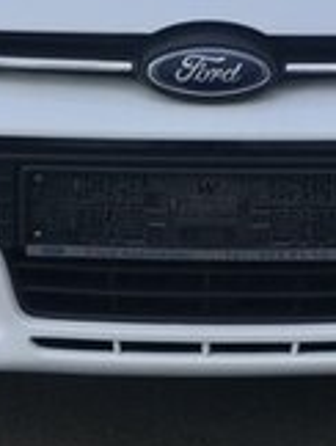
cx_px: 215
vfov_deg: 11.0
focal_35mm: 174
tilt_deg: -9.6
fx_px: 2246
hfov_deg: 8.6
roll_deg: -0.1
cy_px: -157
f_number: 2.8
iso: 20
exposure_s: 1/152
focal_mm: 6.6
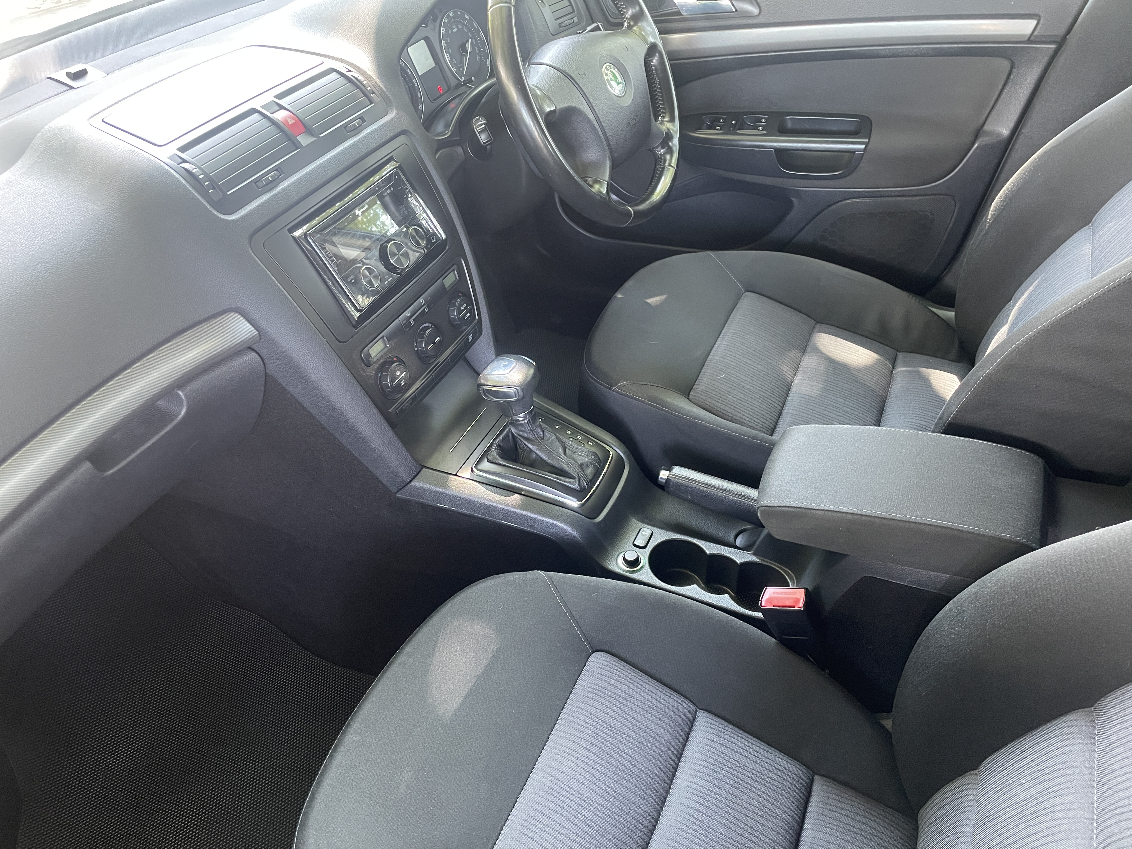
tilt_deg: -41.9
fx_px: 850
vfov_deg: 53.1
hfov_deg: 67.3
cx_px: 566
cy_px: 424
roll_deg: +5.5
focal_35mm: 26
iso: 500
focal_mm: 4.2
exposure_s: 1/56
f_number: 1.6
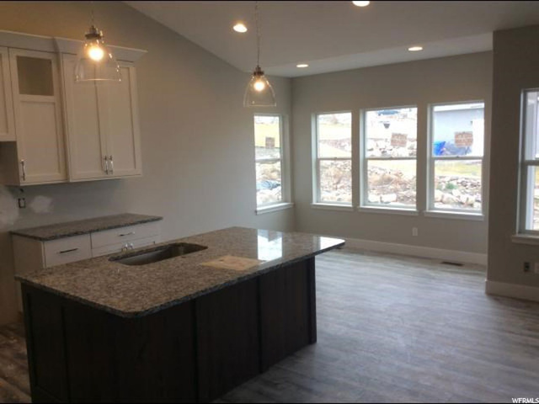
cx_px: 270
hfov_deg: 56.8
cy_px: 202
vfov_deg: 44.2
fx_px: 498
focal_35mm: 32
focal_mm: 3.3
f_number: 2.4
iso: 32
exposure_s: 1/60
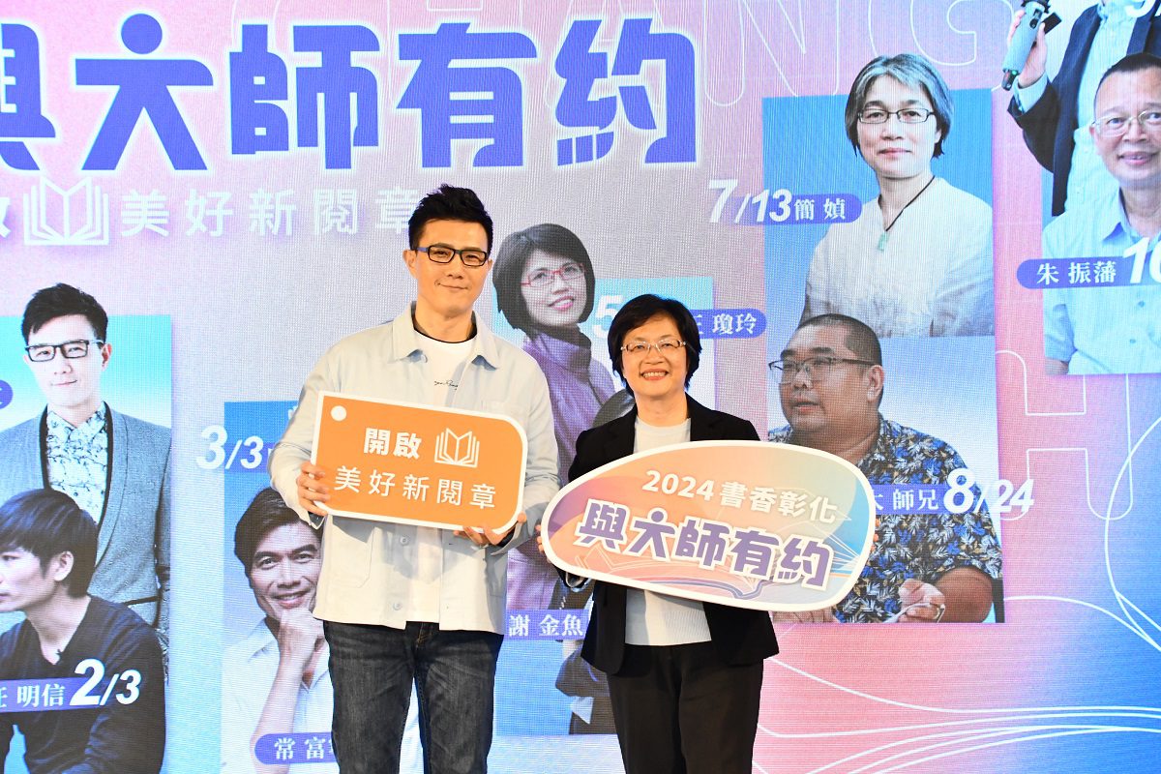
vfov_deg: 17.5
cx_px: 580
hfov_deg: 26.0
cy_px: 387
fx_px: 2515
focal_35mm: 78
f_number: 8
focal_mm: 52
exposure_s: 1/100
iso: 1600
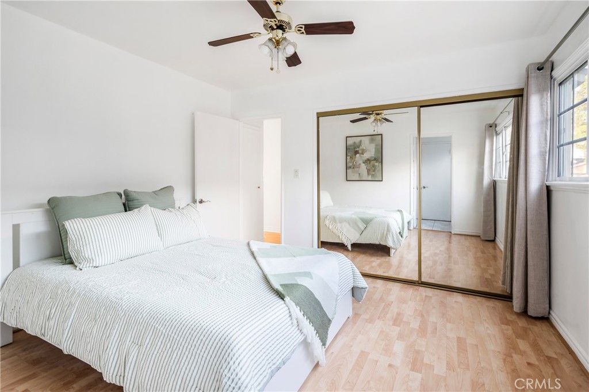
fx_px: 278
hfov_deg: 93.3
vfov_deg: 70.3
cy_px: 196
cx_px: 294
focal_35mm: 17
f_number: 7.1
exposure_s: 1/15
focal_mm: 17
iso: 400
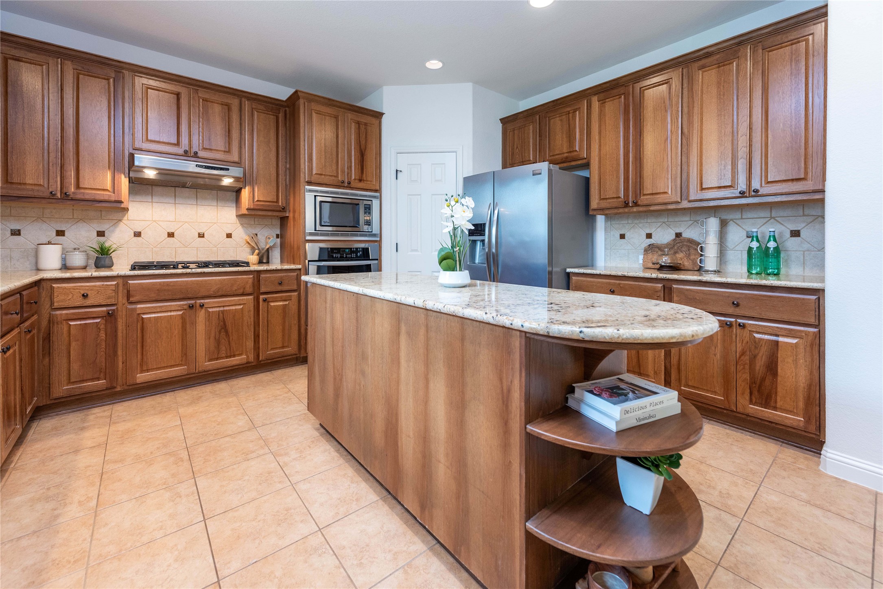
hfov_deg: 104.2
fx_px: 343
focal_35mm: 14
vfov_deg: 81.2
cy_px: 294
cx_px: 442
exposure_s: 1/60
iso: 800
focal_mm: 14
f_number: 4
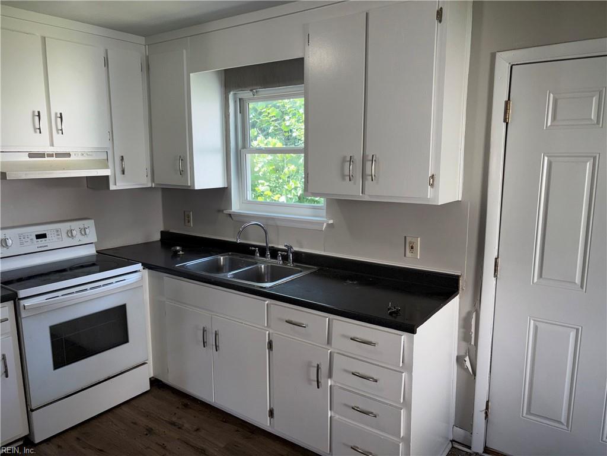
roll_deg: +1.2
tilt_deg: -7.9
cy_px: 228
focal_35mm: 26
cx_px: 304
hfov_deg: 67.3
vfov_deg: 53.1
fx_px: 456
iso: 40
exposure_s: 1/120
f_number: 1.6
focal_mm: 5.96
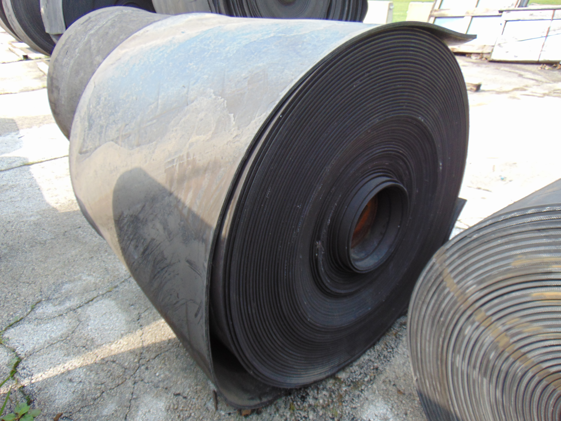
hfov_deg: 69.4
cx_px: 280
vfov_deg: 54.9
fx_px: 405
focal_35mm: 25
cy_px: 210
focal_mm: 4.5
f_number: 3
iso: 80
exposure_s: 1/320
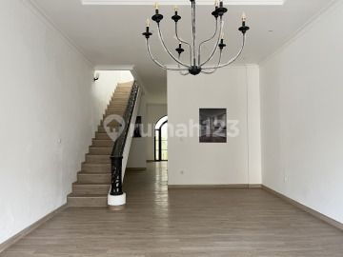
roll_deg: +0.7
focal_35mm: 26
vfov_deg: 53.1
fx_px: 258
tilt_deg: +1.2
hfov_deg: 67.3
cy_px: 128
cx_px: 172
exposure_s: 1/60
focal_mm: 5.1
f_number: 1.6
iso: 160
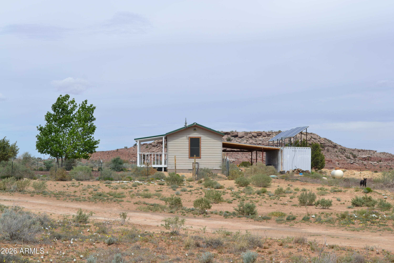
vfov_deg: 20.6
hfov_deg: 30.5
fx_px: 722
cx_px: 197
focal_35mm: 66
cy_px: 132
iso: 100
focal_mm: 44
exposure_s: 1/320
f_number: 9
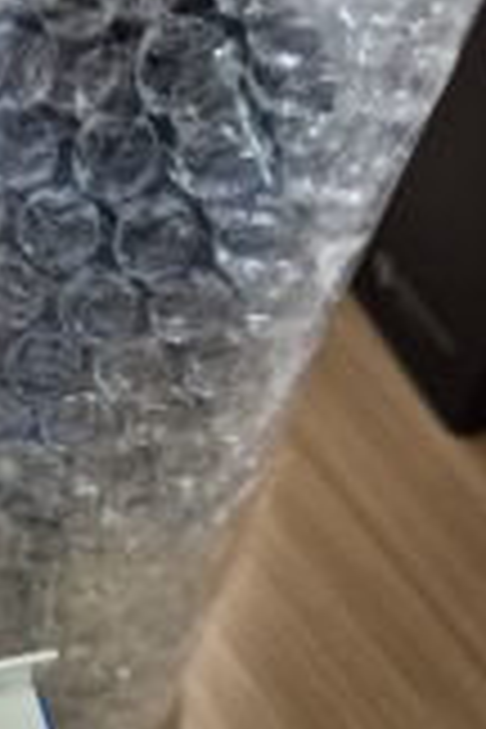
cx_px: -90
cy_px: 428
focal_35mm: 53
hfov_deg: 23.4
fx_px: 1073
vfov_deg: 37.4
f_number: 1.8
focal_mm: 5.4
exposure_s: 1/60
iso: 1000
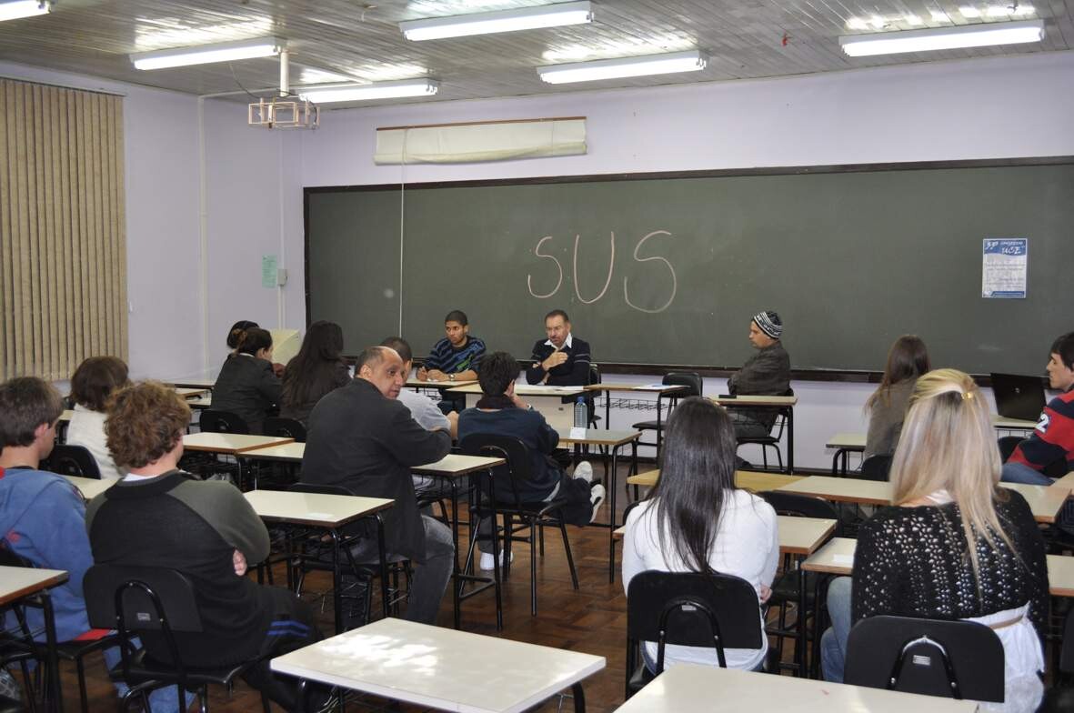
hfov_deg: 49.6
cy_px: 356
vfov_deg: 34.1
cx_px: 537
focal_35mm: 39
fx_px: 1162
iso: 720
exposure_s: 1/125
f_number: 4.2
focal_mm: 26
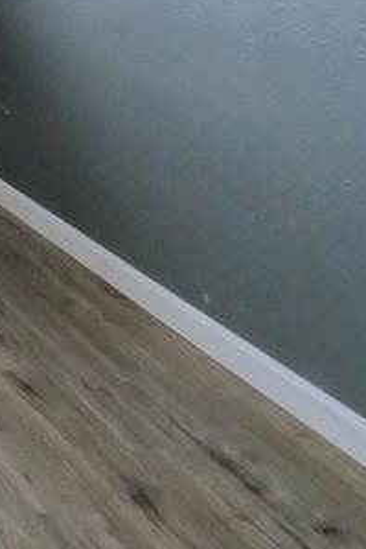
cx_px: -395
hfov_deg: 17.6
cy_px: -85
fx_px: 762
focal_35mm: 50
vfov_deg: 33.4
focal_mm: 7
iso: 800
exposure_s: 1/160
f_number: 5
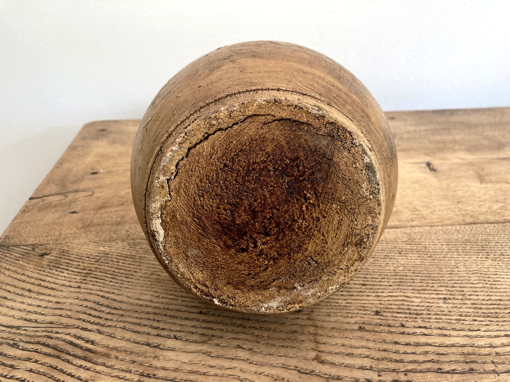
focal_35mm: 28
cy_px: 191
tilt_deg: -30.7
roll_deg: +2.5
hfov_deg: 63.4
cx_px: 255
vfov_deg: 49.7
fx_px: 413
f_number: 1.8
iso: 80
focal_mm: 3.99
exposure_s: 1/82
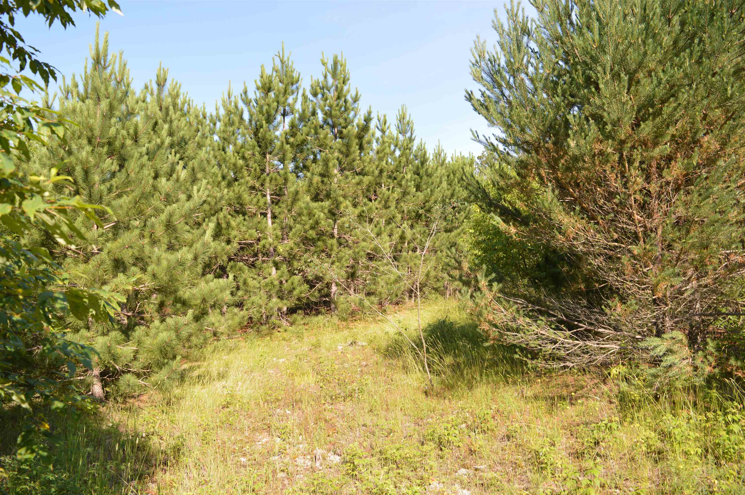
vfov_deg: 47.8
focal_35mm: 27
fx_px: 558
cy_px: 248
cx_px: 372
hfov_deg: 67.4
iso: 100
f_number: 7.1
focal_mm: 18
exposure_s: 1/200
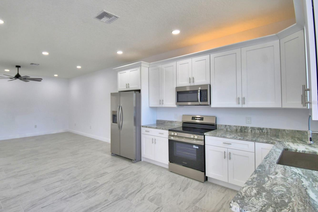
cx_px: 137
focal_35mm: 18
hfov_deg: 89.5
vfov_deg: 67.3
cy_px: 102
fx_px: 159
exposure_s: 1/125
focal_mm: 10
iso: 220
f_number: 4.5
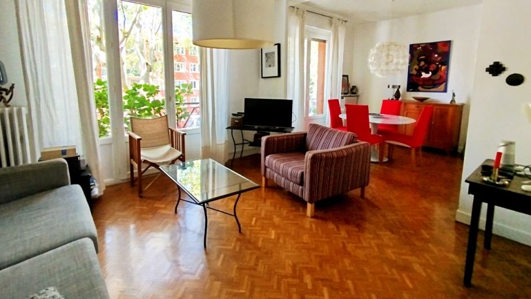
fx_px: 239
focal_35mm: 17
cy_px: 119
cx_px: 262
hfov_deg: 95.9
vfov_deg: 63.4
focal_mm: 1.65
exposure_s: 1/33
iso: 100
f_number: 2.2
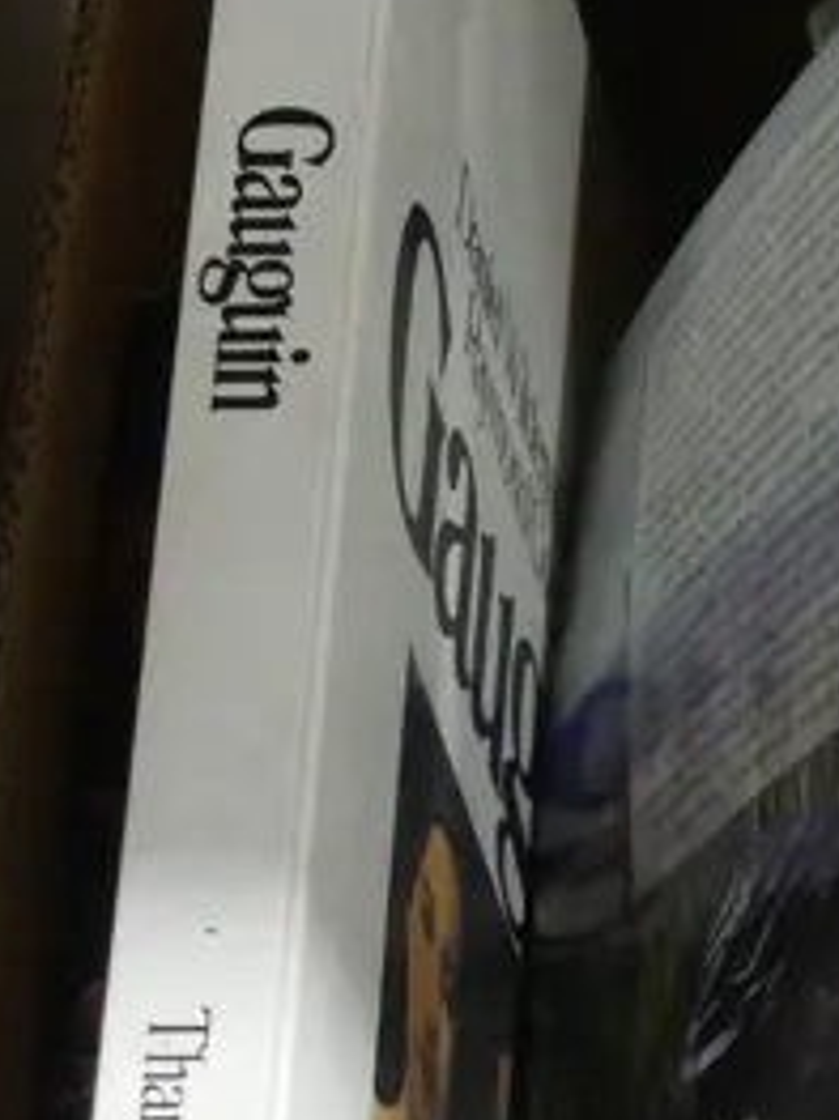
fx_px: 7568
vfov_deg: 8.5
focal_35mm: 234
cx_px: 1861
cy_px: 660
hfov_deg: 6.1
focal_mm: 30
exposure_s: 1/60
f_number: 5.4
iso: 3200
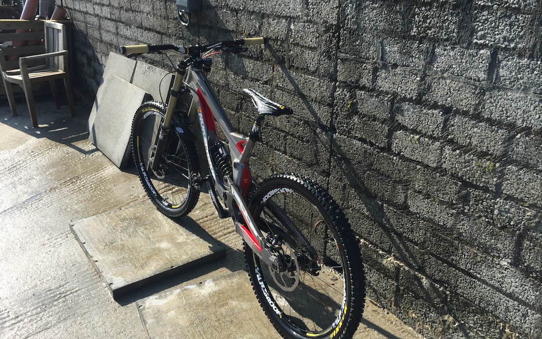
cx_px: 272
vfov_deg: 40.6
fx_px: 458
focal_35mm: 31
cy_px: 170
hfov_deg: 61.2
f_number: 2.2
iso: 32
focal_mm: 4.15
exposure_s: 1/1041
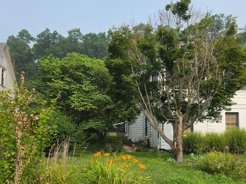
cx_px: 136
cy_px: 126
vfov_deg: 43.4
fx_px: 227
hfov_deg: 56.7
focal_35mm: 32
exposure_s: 1/4331
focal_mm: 6.5
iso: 64
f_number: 1.4
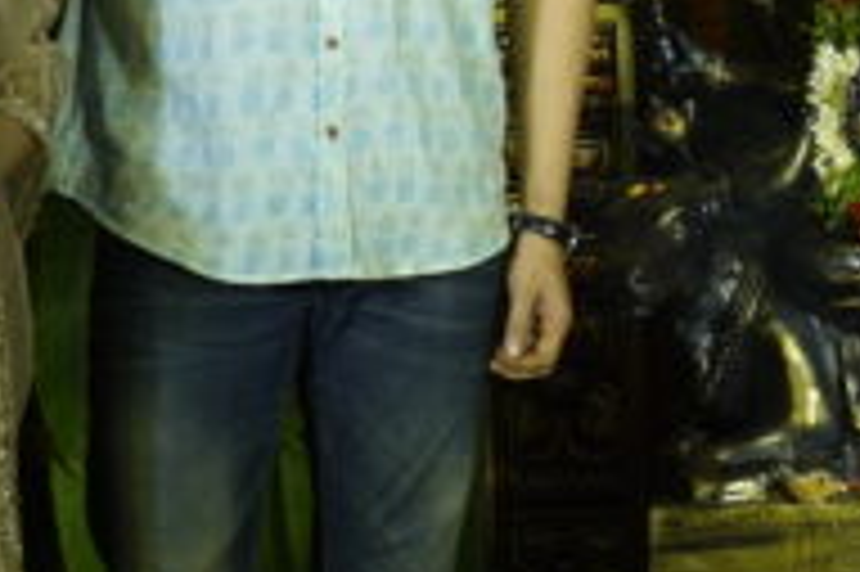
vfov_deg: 8.7
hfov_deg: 12.8
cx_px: 959
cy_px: 311
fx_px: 3747
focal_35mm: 157
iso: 250
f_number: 5
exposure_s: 1/100
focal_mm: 39
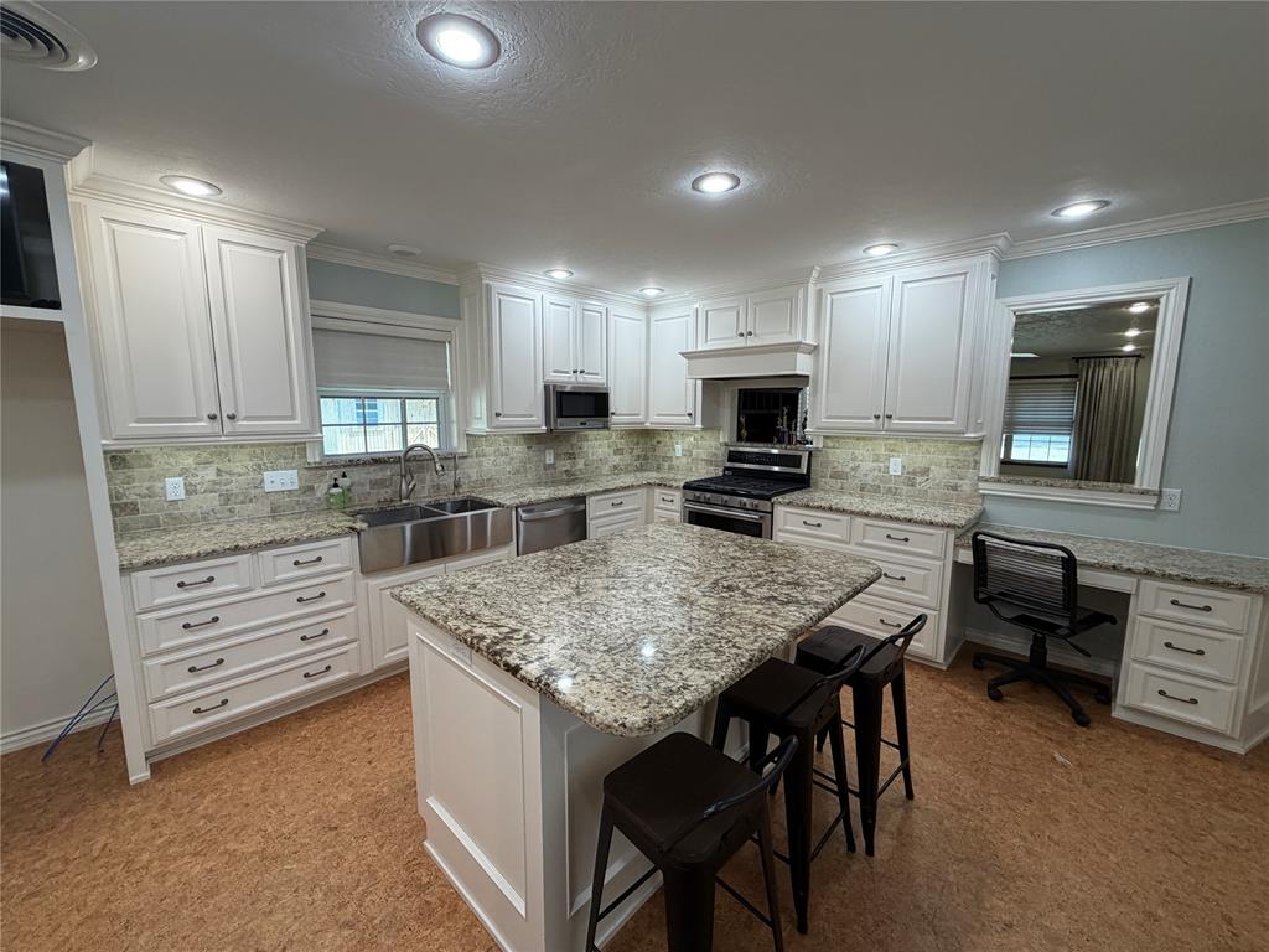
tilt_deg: -7.0
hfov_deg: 102.1
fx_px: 513
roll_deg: +0.6
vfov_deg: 85.7
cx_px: 634
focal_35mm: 14
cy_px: 476
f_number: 2.2
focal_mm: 2.22
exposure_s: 1/120
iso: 200
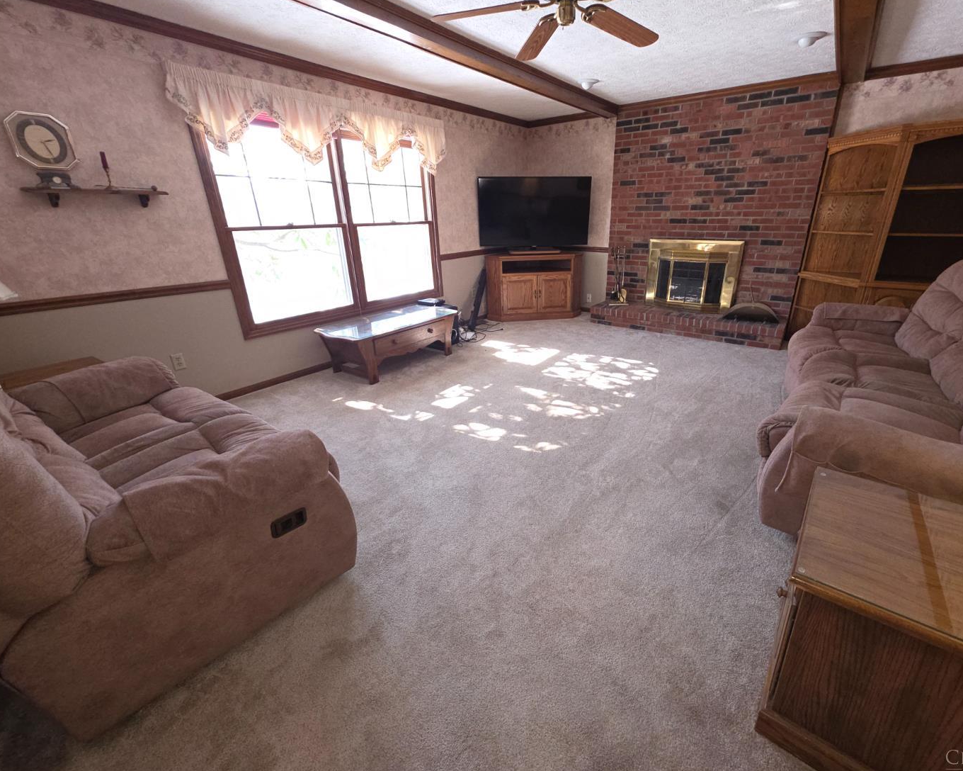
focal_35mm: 14
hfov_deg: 100.5
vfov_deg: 88.0
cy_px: 383
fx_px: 399
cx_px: 523
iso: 125
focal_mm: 2.2
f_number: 1.9
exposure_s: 1/60
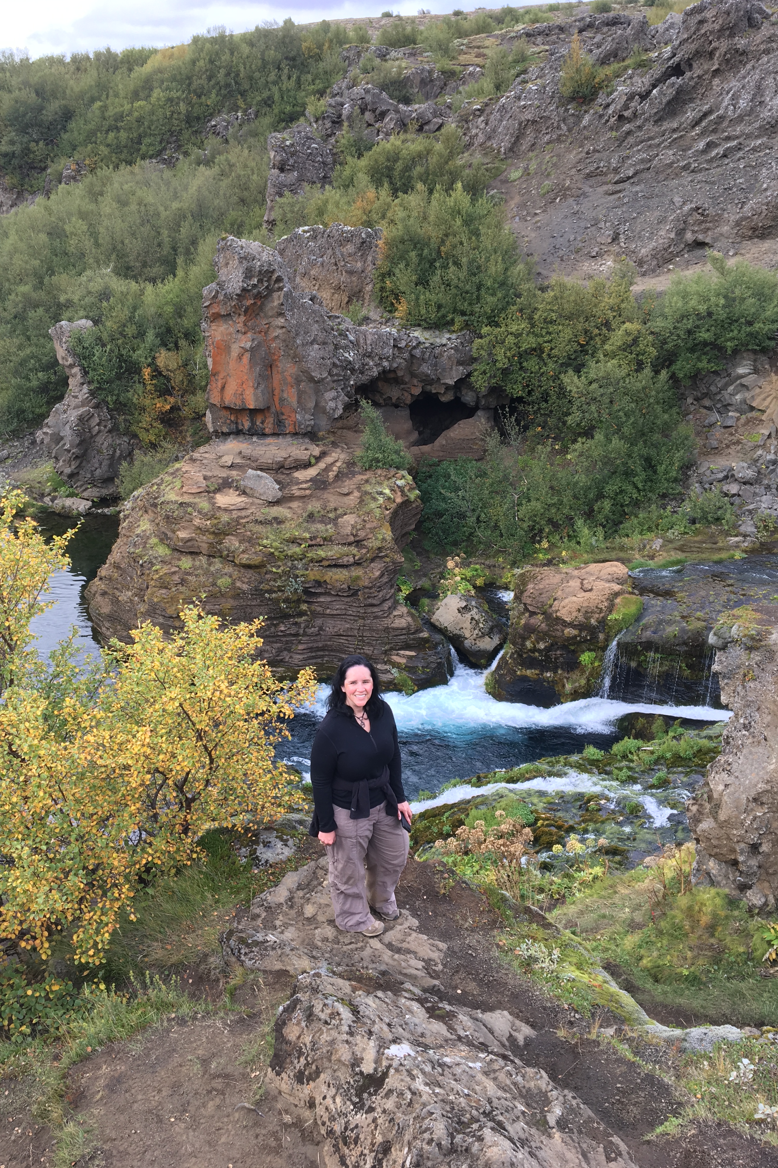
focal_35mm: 31
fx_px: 1005
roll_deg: -0.2
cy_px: 581
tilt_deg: -23.3
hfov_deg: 42.2
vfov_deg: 60.3
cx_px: 331
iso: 25
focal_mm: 4.15
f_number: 2.2
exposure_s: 1/148
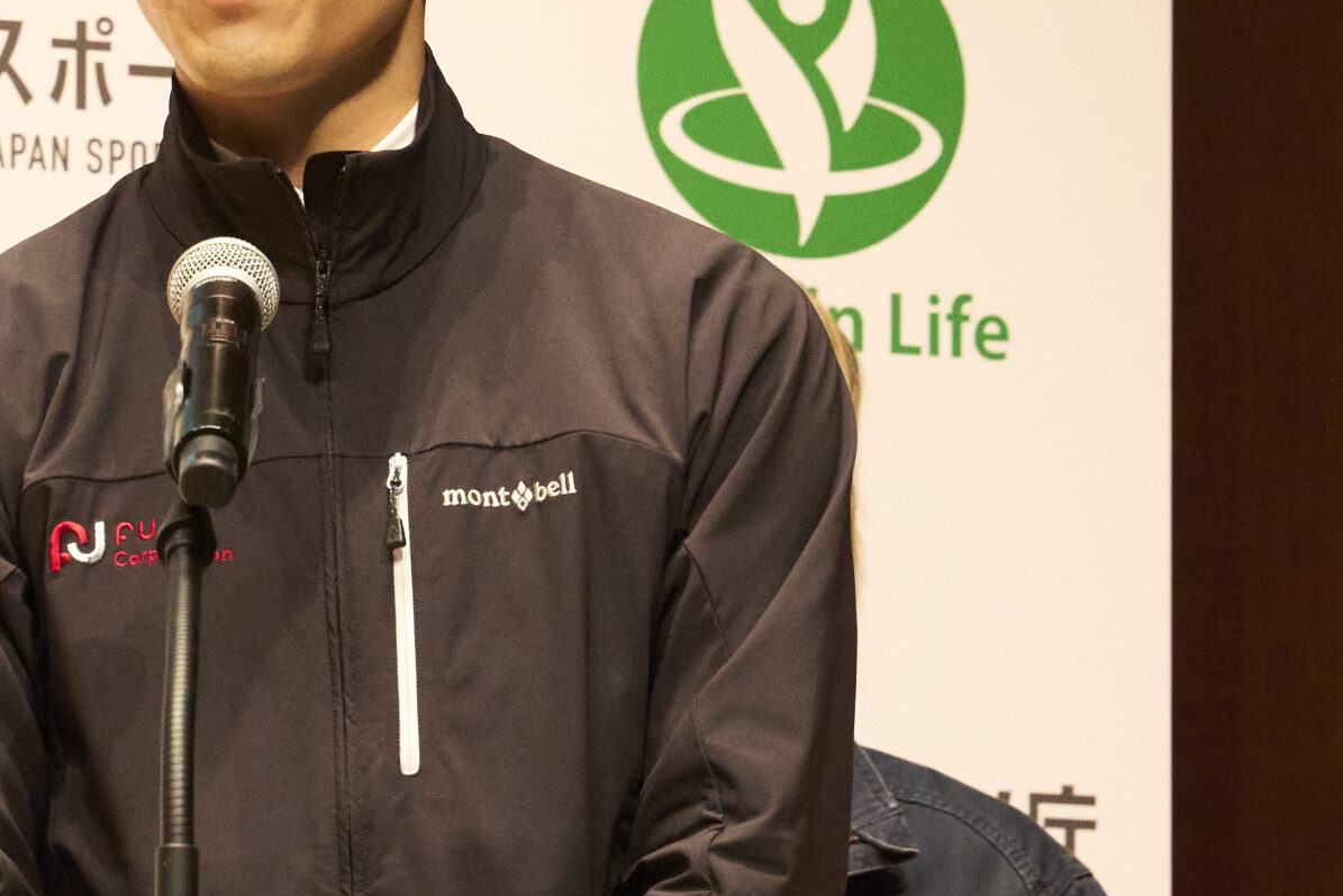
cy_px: 286
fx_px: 19661
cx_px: 279
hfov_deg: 3.9
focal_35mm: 527
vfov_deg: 2.6
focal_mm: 164
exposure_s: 1/125
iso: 6400
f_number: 8
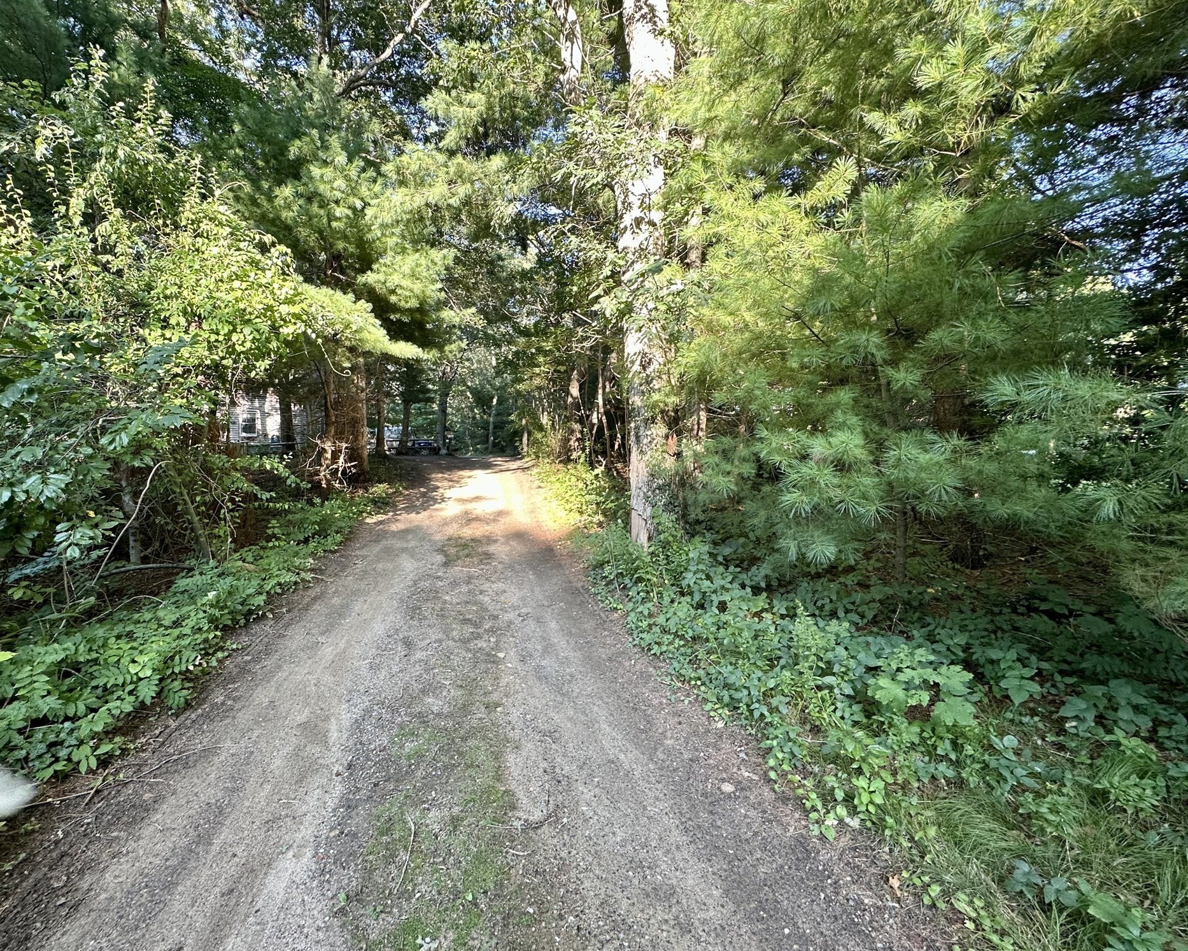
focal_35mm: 15
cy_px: 474
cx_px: 543
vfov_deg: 84.0
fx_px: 527
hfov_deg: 96.6
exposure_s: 1/99
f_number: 2.2
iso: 64
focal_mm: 2.22
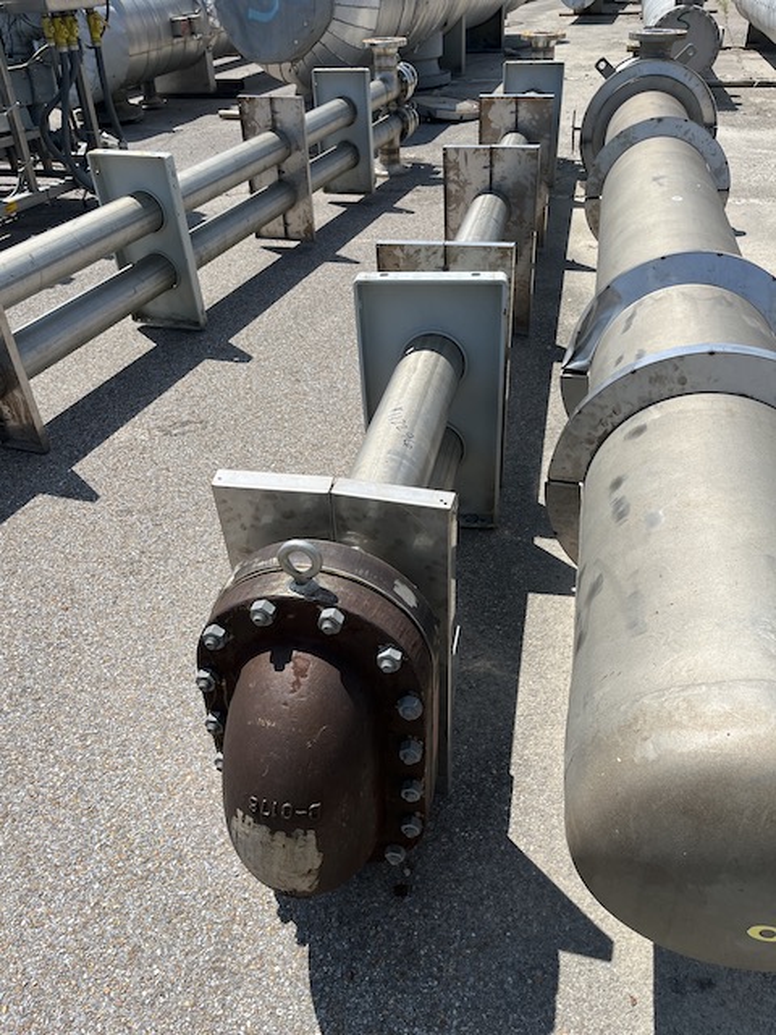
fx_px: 777
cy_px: 518
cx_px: 388
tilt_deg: -36.2
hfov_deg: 53.1
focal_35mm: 26
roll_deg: +5.2
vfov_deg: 67.3
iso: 50
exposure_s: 1/3745
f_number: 1.6
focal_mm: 5.1
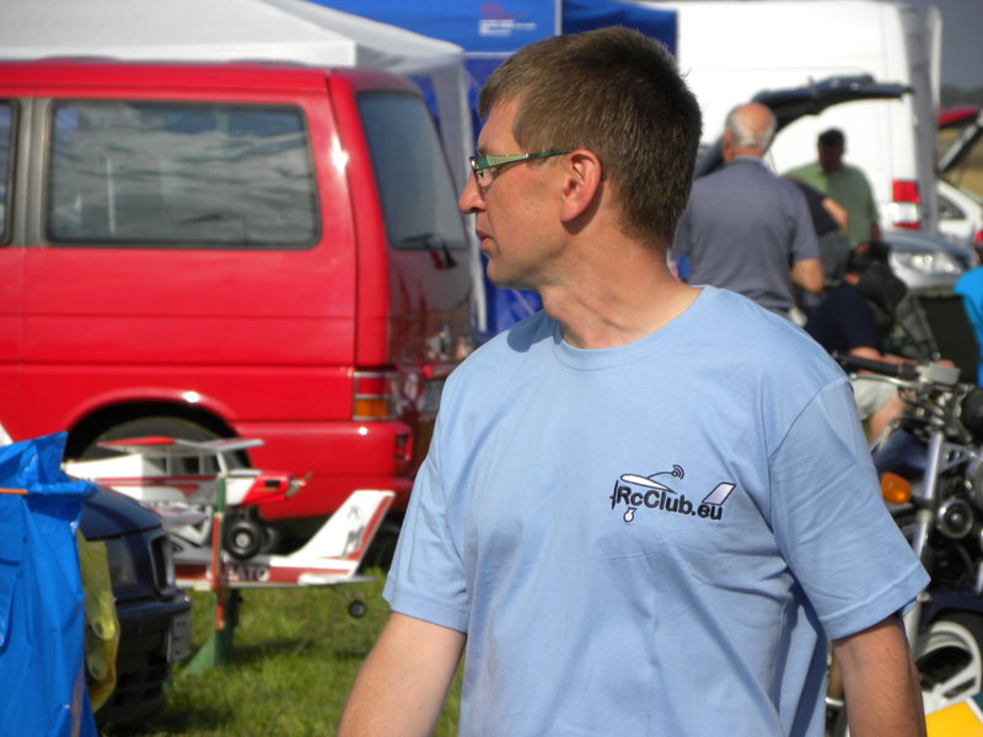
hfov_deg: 5.9
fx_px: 9570
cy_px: 368
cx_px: 492
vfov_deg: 4.4
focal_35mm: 337
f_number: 5
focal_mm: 59.9
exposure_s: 1/667
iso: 64
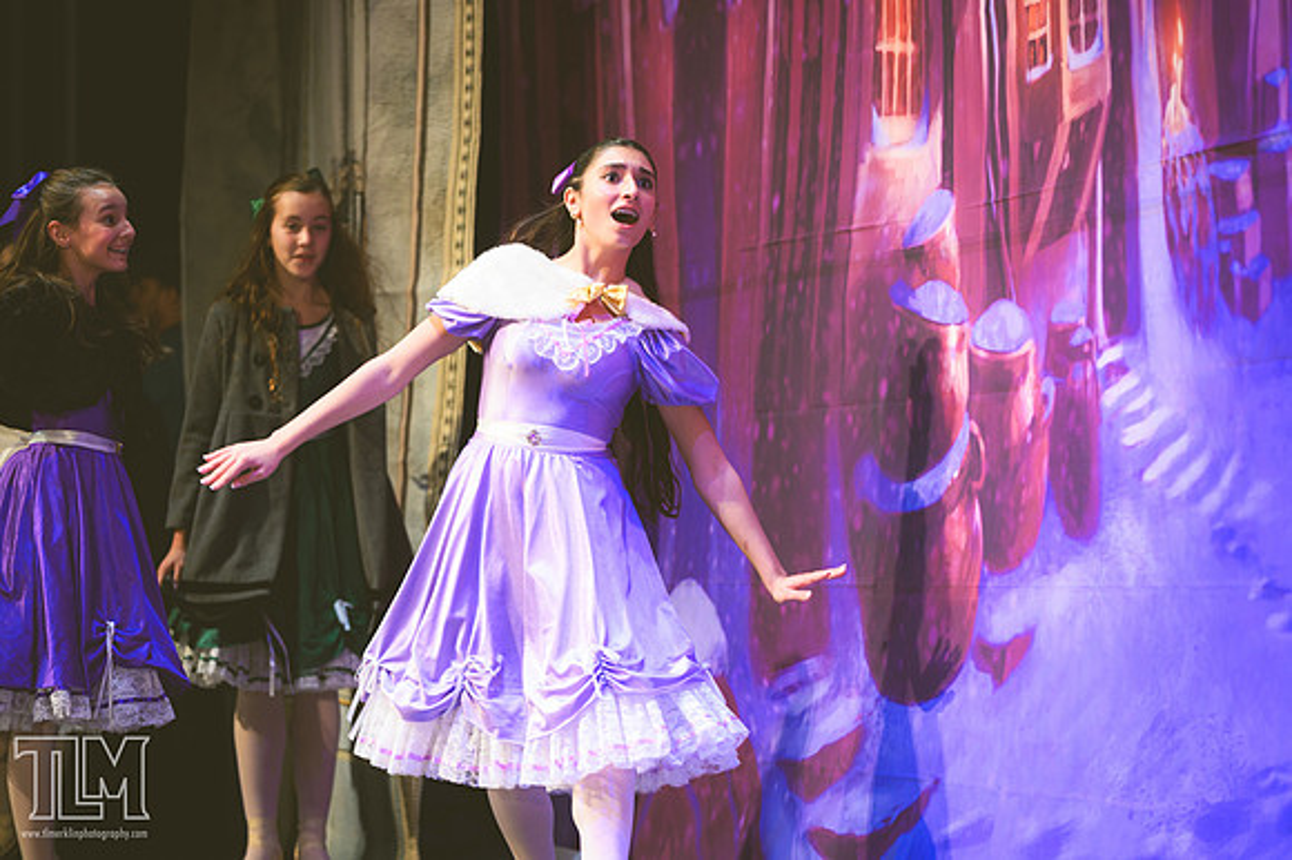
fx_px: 5201
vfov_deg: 9.5
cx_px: 646
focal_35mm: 145
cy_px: 430
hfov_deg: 14.2
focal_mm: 145
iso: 2000
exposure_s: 1/250
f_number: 2.8
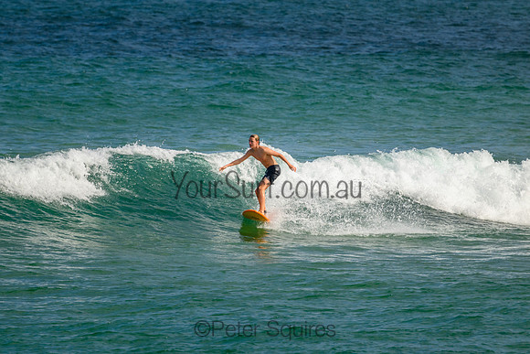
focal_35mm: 800
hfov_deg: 2.6
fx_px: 11780
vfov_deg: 1.7
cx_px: 265
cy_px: 177
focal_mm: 800
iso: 900
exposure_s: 1/2000
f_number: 11
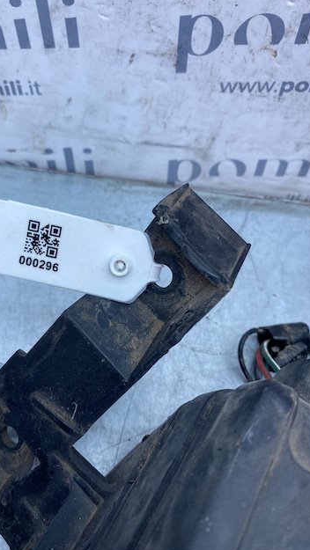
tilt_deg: -59.5
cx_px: 111
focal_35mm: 29
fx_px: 423
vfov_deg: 66.0
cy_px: 280
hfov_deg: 39.9
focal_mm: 4.25
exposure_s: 1/778
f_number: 1.8
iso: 32
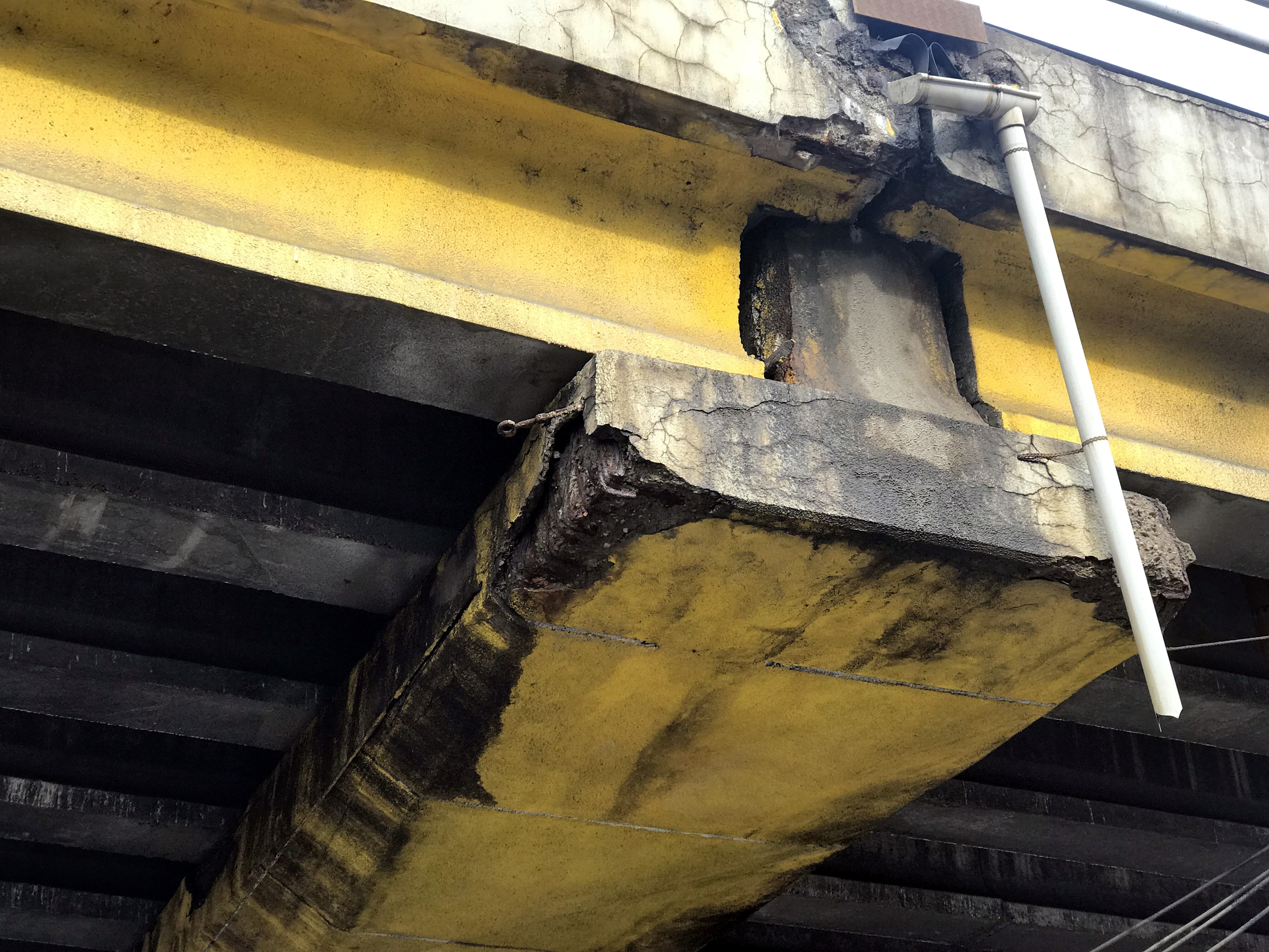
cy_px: 476
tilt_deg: +31.3
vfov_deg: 25.7
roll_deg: +2.7
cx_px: 634
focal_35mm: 57
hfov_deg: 33.8
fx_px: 2090
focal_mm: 6.6
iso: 20
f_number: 2.8
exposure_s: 1/120
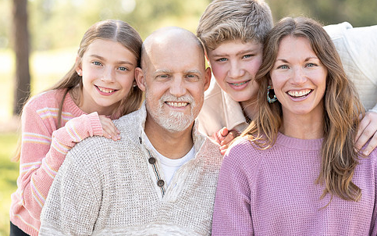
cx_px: 223
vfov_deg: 12.6
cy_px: 127
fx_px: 1069
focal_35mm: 104
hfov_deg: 20.0
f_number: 2.5
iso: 320
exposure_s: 1/800
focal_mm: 85
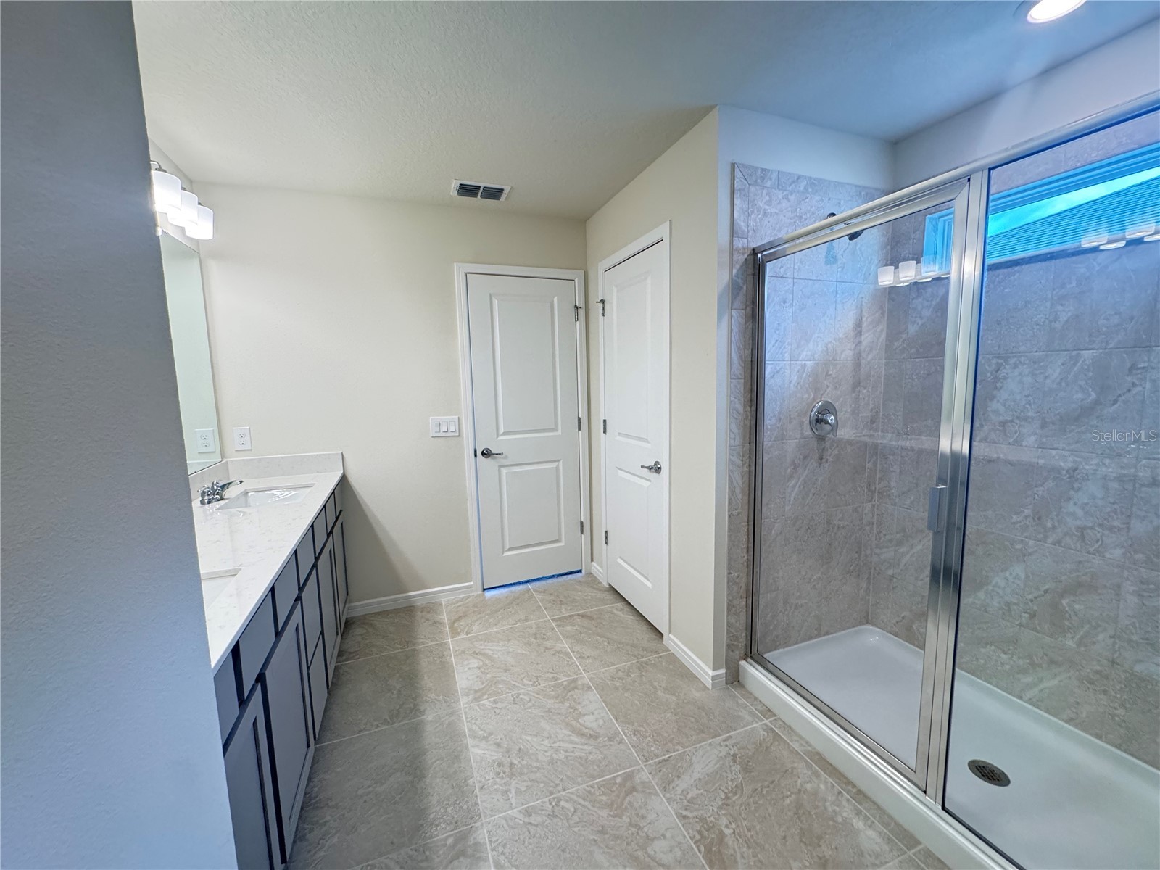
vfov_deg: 85.7
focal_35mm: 14
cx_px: 580
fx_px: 469
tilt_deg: -7.7
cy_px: 435
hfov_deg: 102.1
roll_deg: +1.0
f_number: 2.2
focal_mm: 2.22
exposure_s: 1/120
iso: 250
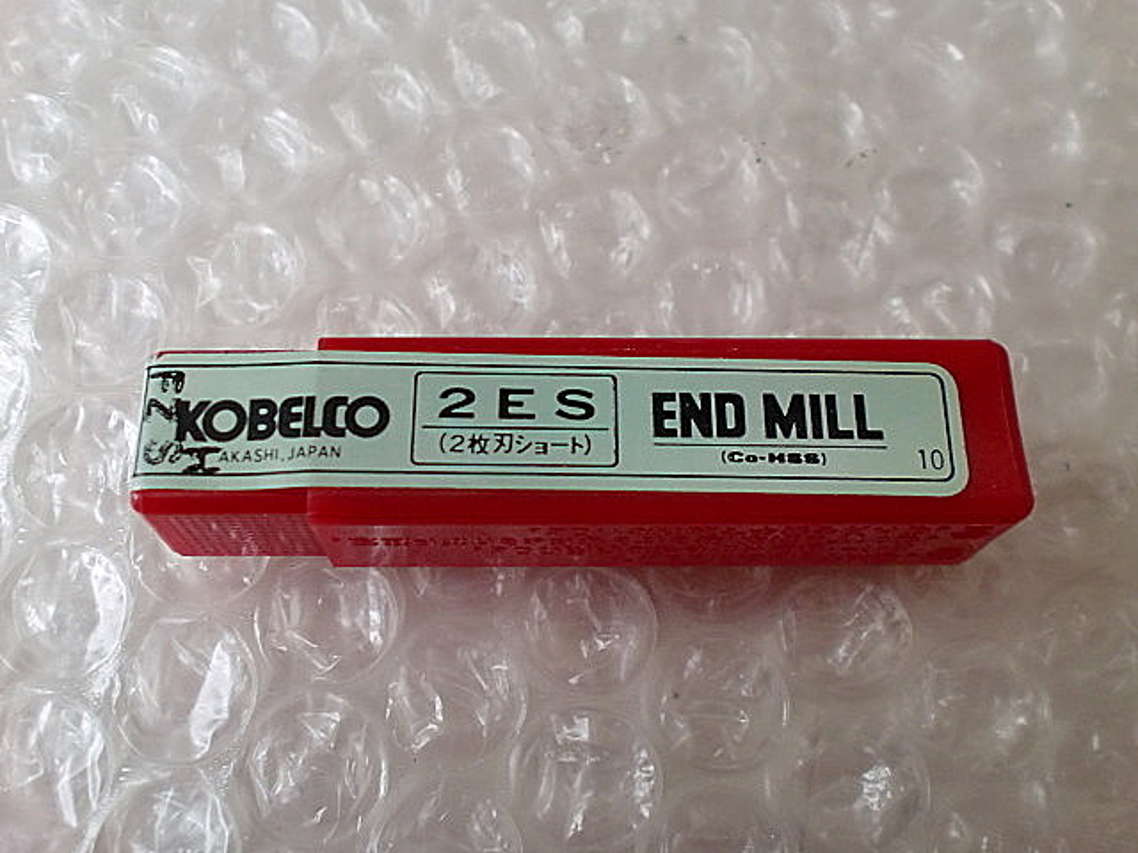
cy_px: 426
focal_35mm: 35
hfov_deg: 52.6
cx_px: 569
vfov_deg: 40.7
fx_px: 1151
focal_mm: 6.3
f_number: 3.1
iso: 250
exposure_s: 1/60
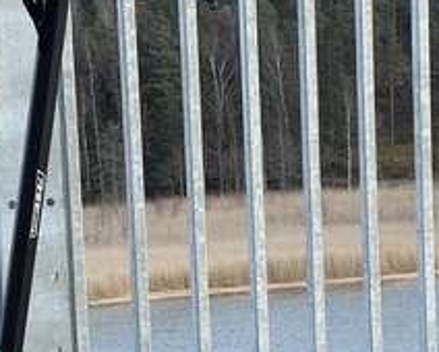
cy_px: 431
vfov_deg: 8.6
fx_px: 2302
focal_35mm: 177
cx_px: 241
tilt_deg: -9.4
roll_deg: +1.6
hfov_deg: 10.9
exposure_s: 1/119
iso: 32
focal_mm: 9
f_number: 2.8
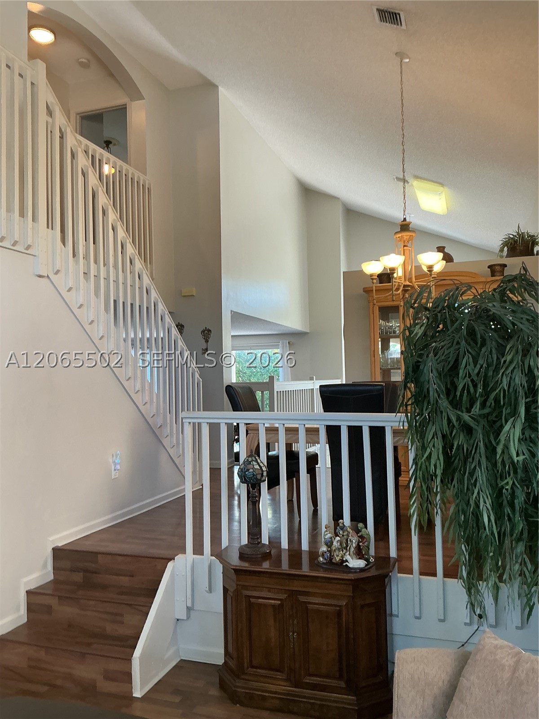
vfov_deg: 61.7
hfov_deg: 48.2
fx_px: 602
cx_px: 270
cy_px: 360
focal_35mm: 29
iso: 50
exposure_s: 1/60
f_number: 1.8
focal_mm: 3
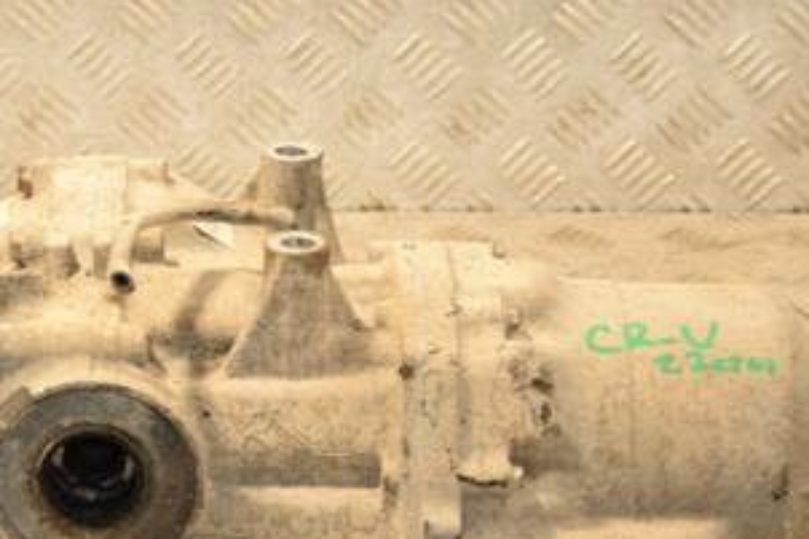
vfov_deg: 9.6
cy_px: 295
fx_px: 3212
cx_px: 246
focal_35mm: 143
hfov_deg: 14.3
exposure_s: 1/160
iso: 800
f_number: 4.8
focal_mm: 48
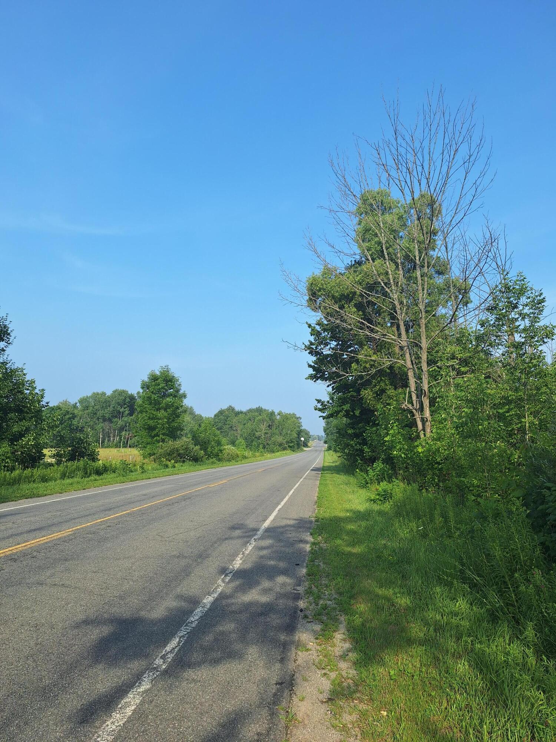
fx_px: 493
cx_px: 278
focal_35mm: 23
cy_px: 371
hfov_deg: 58.9
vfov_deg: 73.9
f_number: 1.8
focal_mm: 5.54
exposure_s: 1/1468
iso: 40
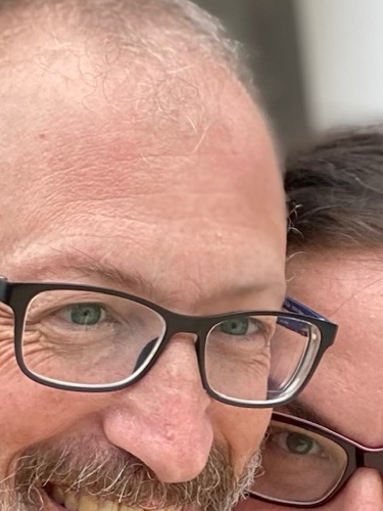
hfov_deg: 15.4
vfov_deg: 20.2
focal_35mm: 96
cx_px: 244
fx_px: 1416
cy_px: 403
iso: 80
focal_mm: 2.71
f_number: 2.2
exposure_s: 1/122
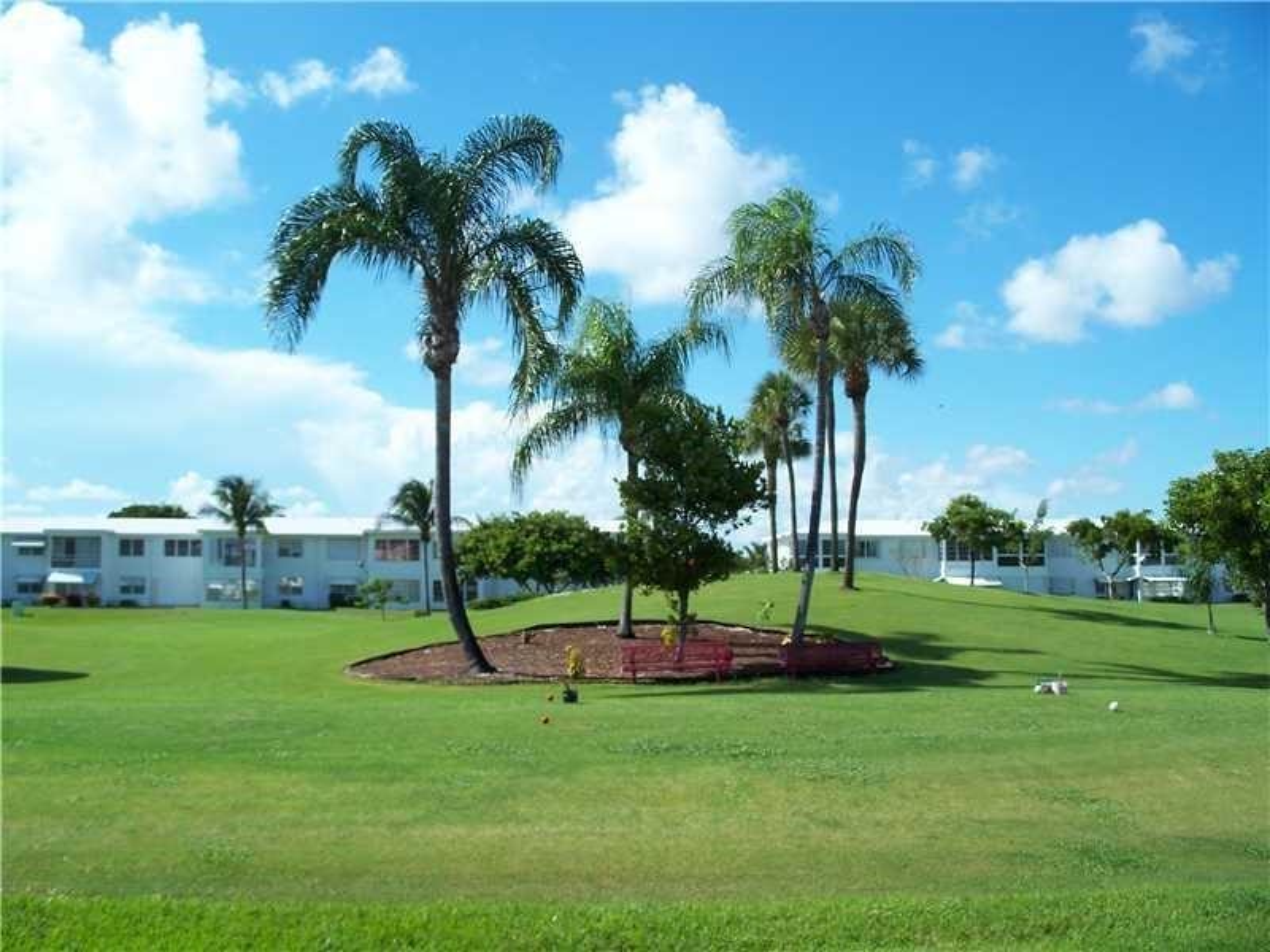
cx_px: 635
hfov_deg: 50.1
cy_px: 476
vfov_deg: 38.7
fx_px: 1357
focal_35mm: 37
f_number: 4
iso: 64
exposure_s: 1/500
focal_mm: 7.8
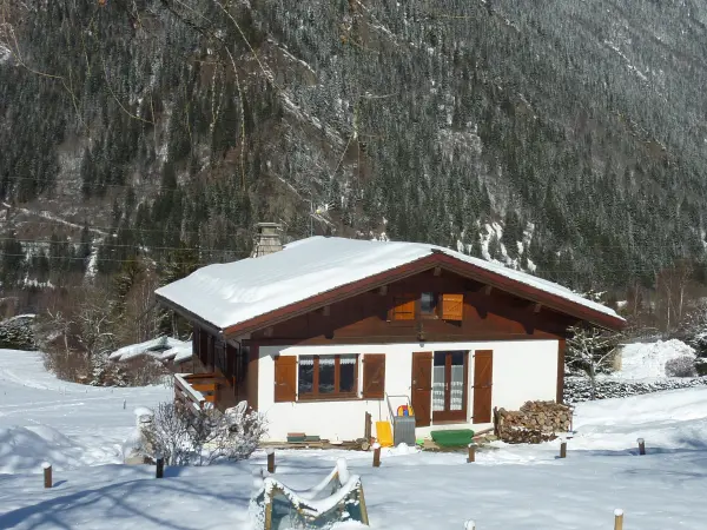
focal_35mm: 50
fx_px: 1021
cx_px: 354
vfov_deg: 29.1
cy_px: 265
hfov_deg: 38.2
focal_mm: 5.7
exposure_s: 1/1000
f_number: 5.6
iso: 100
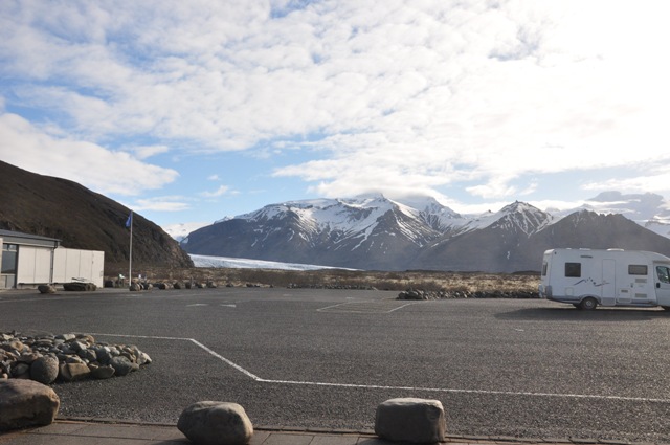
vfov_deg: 41.6
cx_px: 335
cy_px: 222
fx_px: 586
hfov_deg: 59.6
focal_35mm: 32
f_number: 11
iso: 400
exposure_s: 1/640
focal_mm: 21
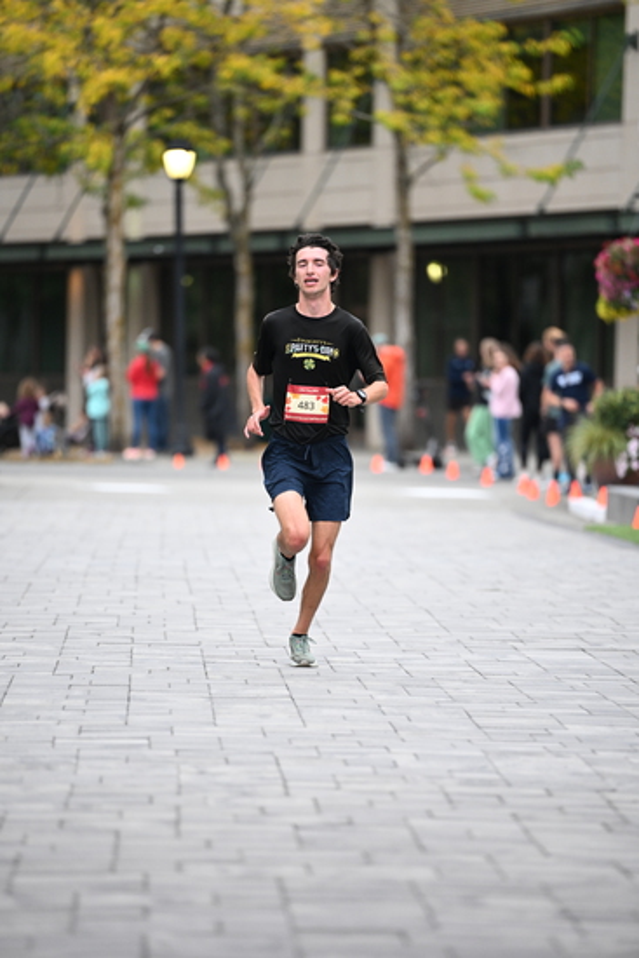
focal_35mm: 200
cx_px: 320
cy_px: 479
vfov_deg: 10.3
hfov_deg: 6.9
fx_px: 5321
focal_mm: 200
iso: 1600
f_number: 2.8
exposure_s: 1/1000
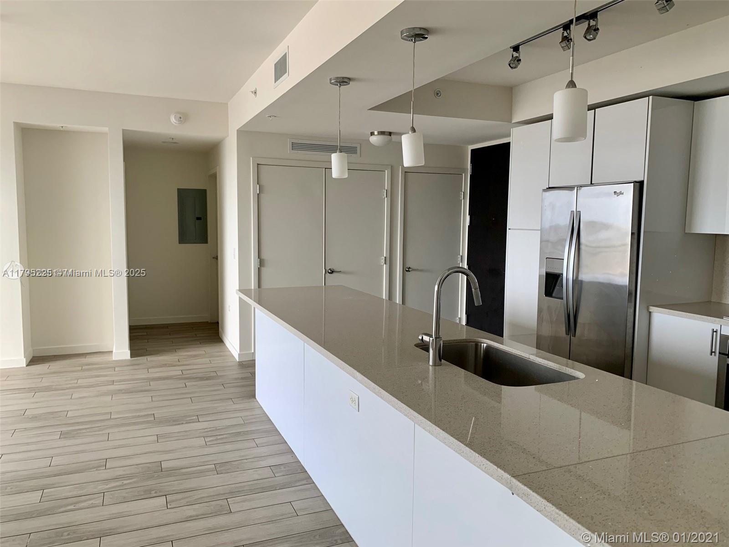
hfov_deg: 67.3
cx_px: 364
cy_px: 274
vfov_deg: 53.1
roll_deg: +0.0
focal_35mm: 26
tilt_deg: -4.9
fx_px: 548
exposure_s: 1/78
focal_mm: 4.25
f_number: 1.8
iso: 100
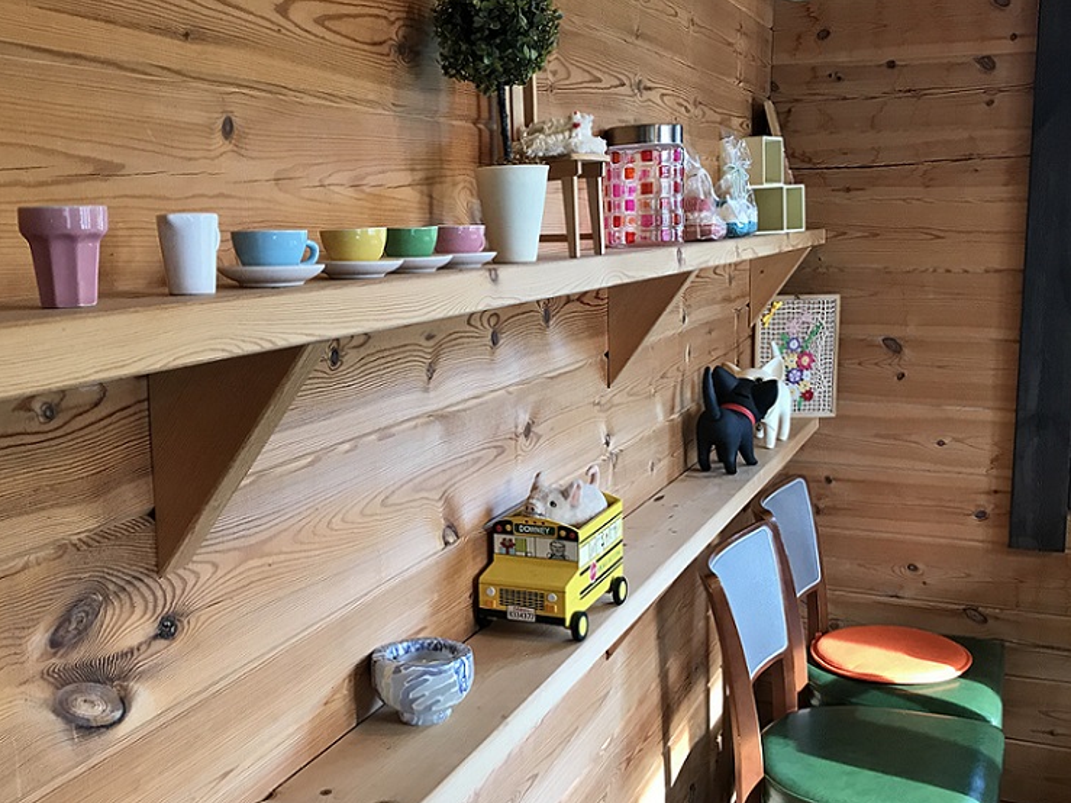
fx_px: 1176
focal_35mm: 38
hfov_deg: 49.0
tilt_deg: -9.0
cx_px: 534
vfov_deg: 37.7
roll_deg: -0.1
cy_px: 415
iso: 32
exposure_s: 1/30
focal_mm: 3.99
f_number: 1.8
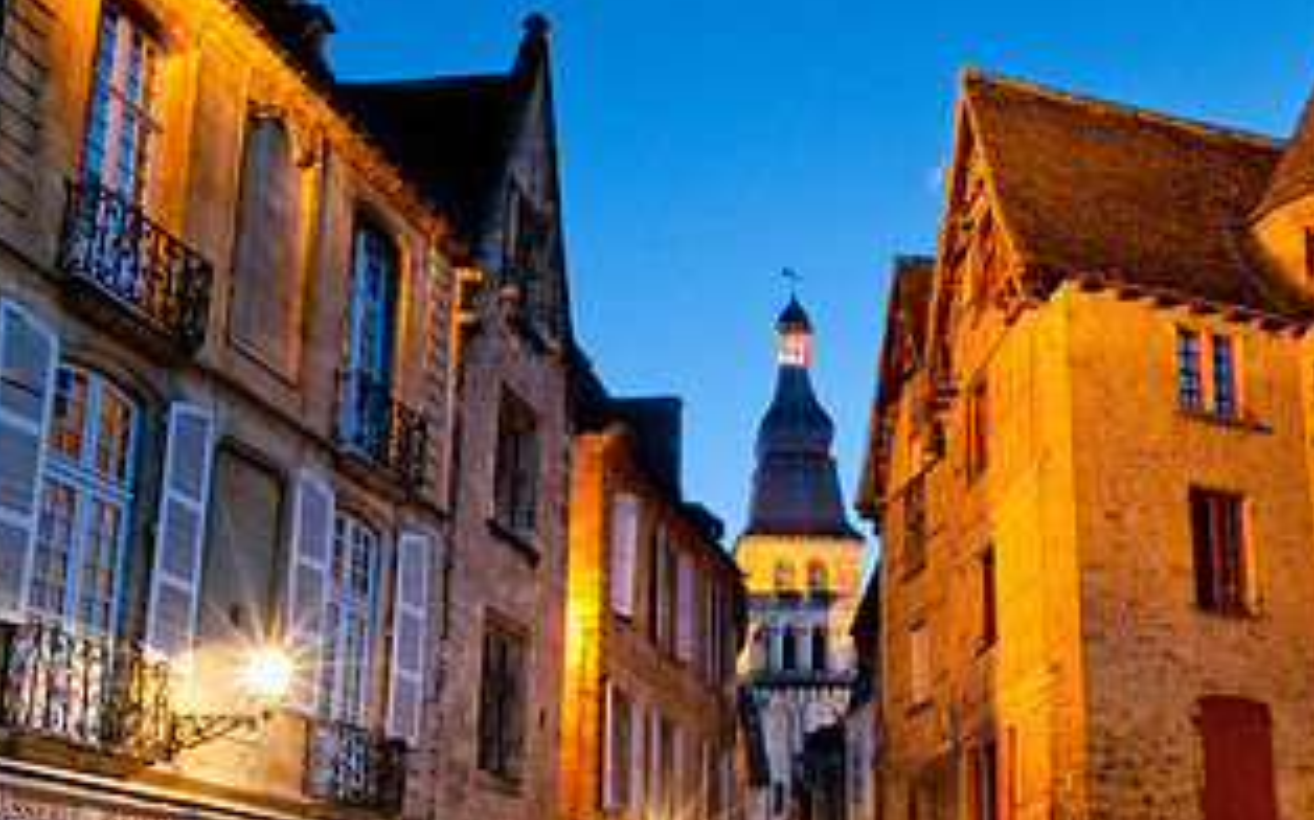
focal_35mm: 48
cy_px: 504
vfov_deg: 26.8
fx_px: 1716
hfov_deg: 41.6
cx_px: 812
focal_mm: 17
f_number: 22
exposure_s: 10
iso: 200
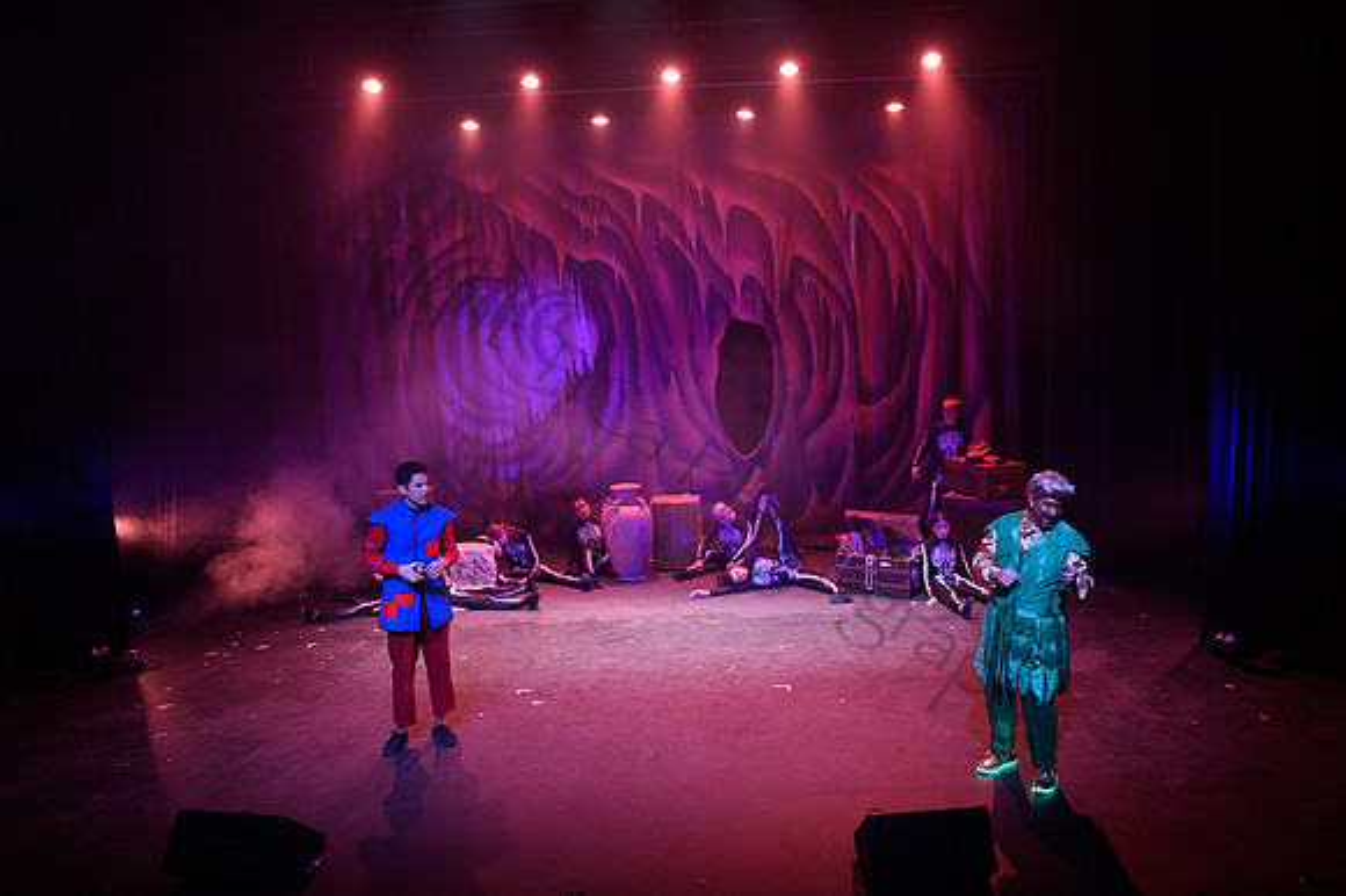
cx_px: 743
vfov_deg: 43.0
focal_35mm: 30
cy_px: 476
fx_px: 1137
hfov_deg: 61.1
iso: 1250
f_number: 5.6
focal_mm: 27
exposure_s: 1/25
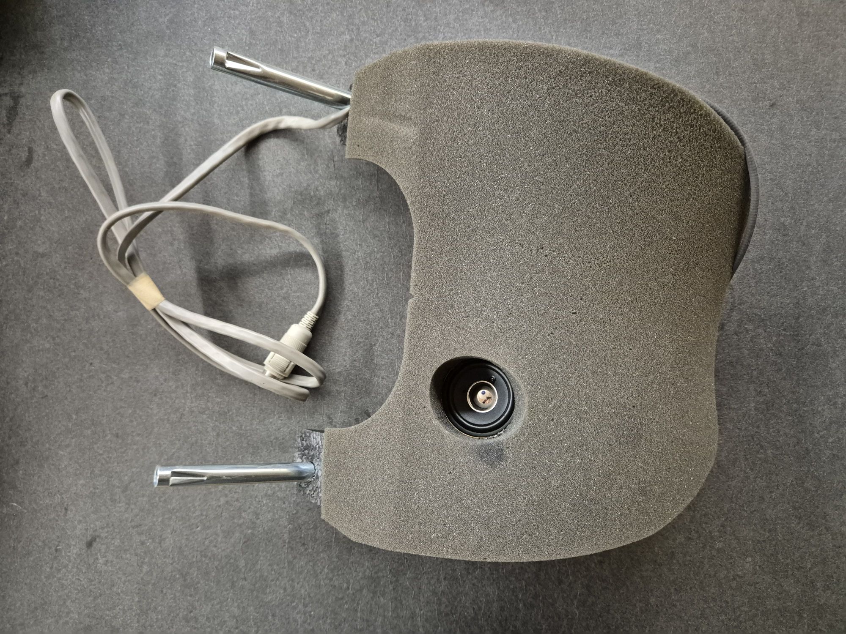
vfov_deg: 58.9
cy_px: 317
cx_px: 423
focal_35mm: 23
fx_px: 562
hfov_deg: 73.9
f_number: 1.8
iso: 2000
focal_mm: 5.4
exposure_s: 1/100
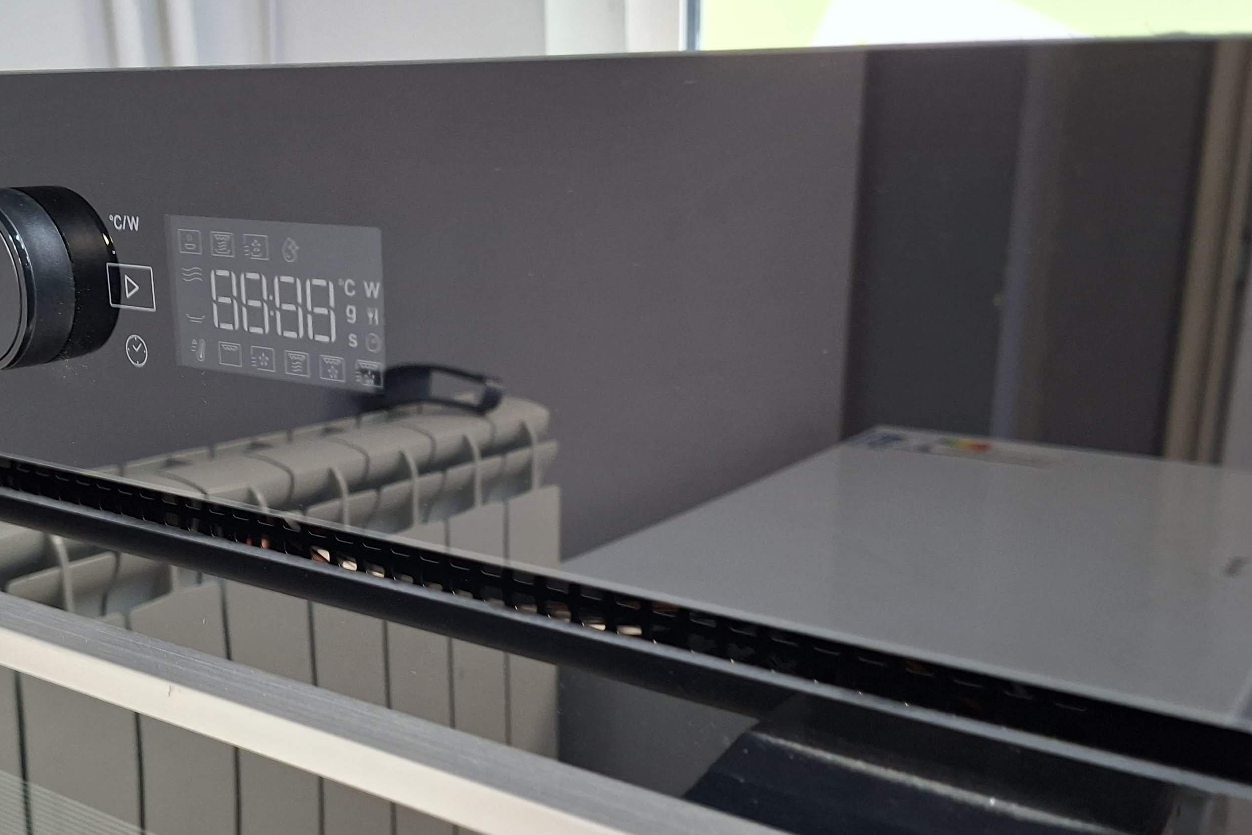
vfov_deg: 34.9
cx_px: 475
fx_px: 1322
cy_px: 521
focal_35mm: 38
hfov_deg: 50.2
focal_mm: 5.54
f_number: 1.8
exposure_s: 1/33
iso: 400
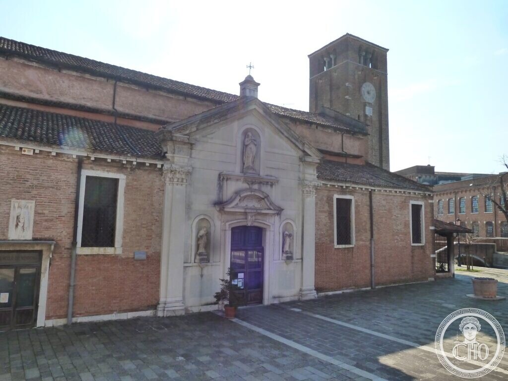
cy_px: 190
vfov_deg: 54.9
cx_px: 254
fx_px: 367
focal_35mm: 25
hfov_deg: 69.4
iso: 200
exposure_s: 1/400
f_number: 5
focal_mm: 4.1
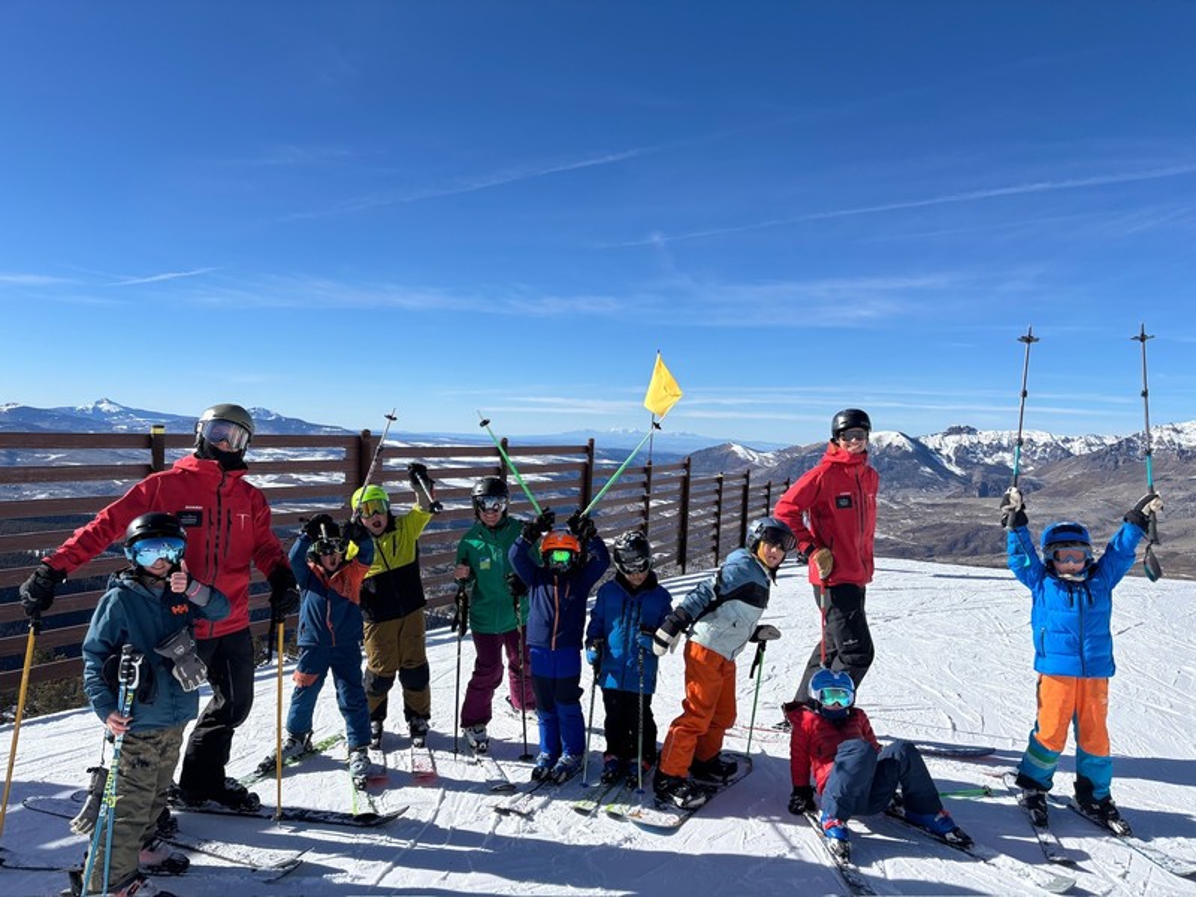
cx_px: 598
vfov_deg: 53.1
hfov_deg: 67.3
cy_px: 448
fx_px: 898
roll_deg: -1.2
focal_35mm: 26
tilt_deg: +0.4
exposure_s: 1/4630
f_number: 1.6
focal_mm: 5.96
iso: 50
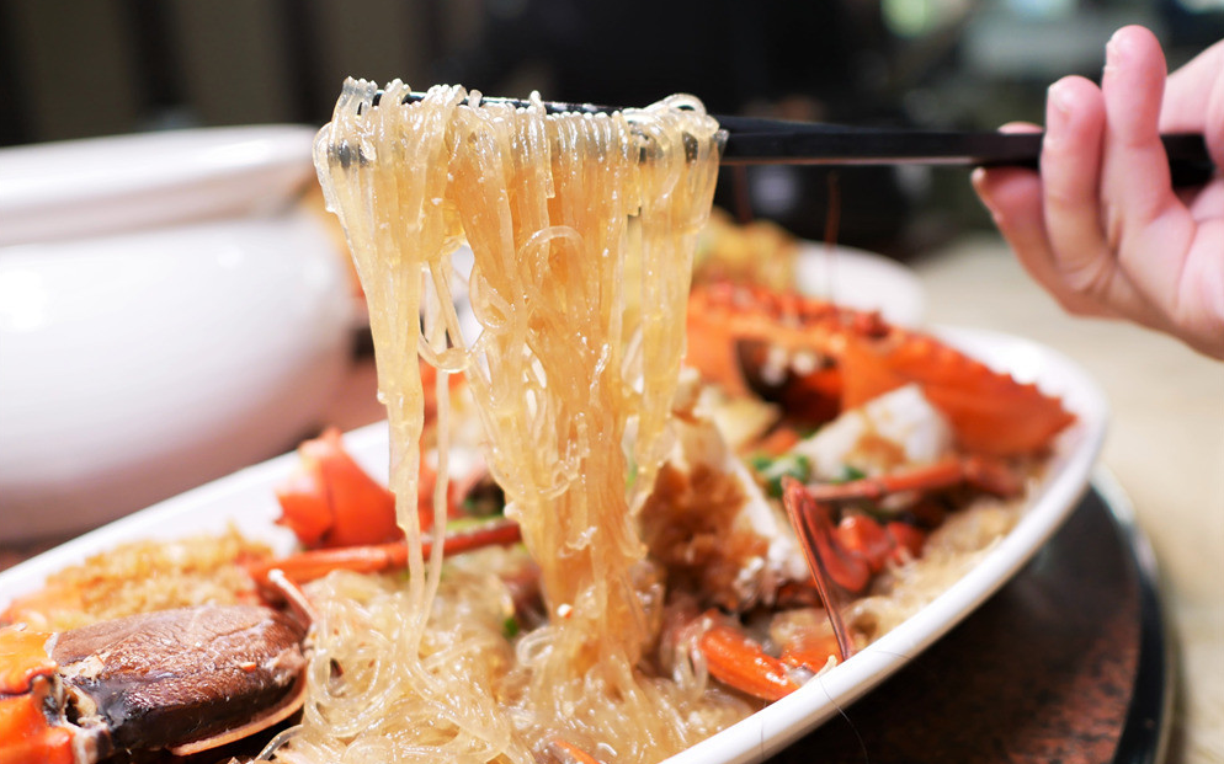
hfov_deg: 59.7
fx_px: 1067
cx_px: 611
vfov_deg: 39.4
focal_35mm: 32
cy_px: 413
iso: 200
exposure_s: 1/100
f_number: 1.7
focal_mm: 15
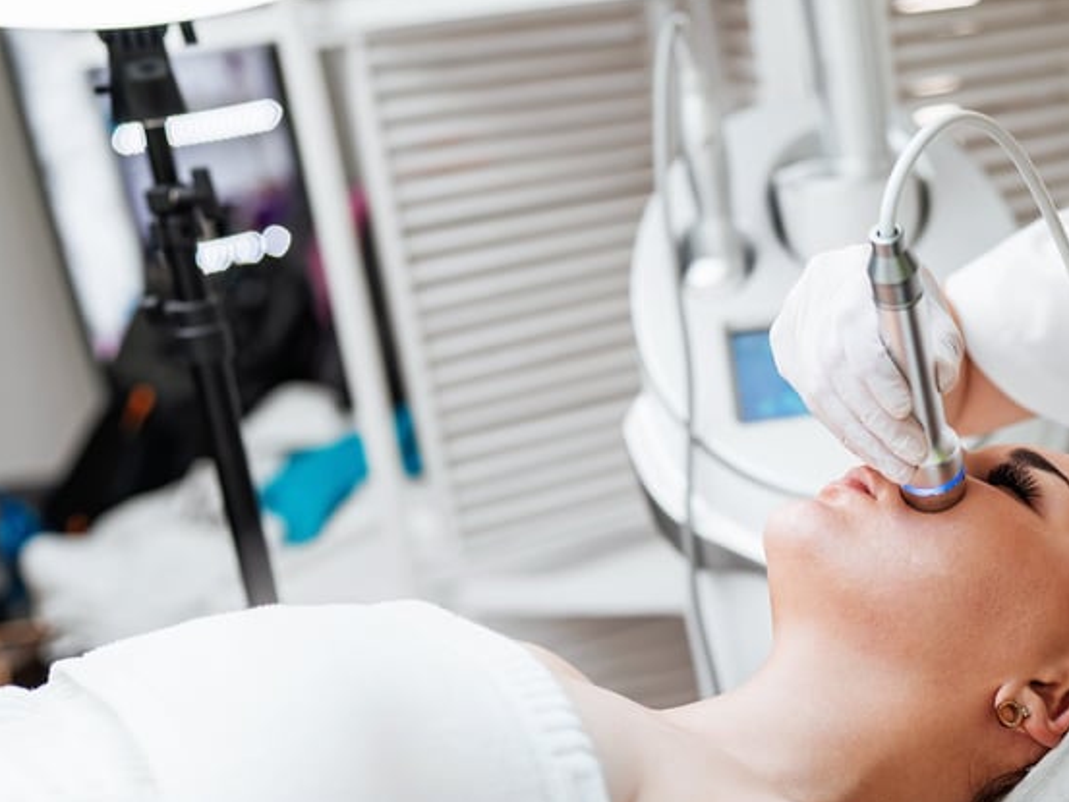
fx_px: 2255
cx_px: 1061
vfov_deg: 20.1
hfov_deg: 25.4
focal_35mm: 73
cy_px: 577
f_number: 2
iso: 100
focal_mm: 35
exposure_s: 1/250
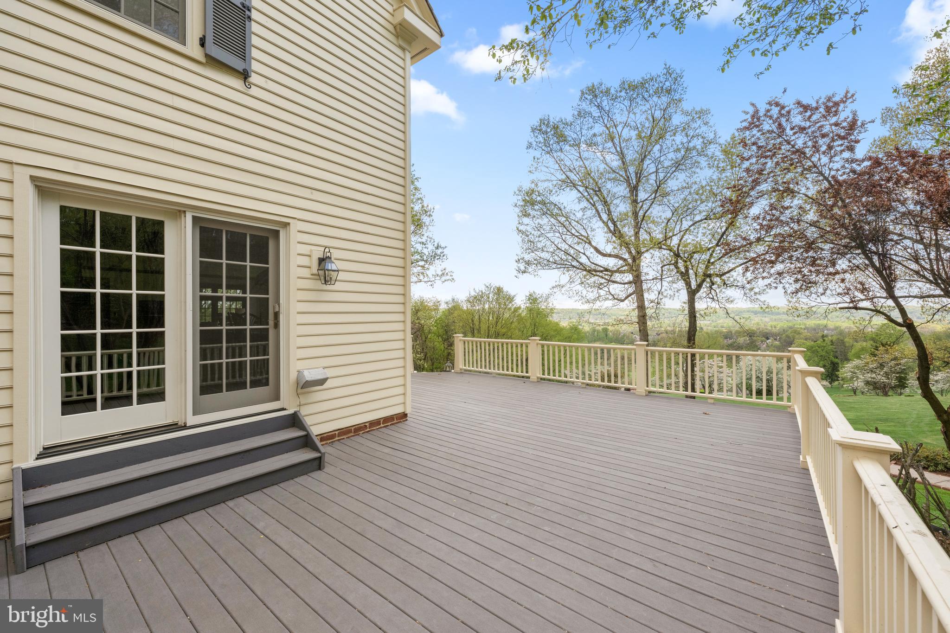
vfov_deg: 81.2
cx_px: 475
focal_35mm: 14
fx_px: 369
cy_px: 316
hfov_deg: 104.3
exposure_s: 1/200
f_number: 10
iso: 640
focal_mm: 14
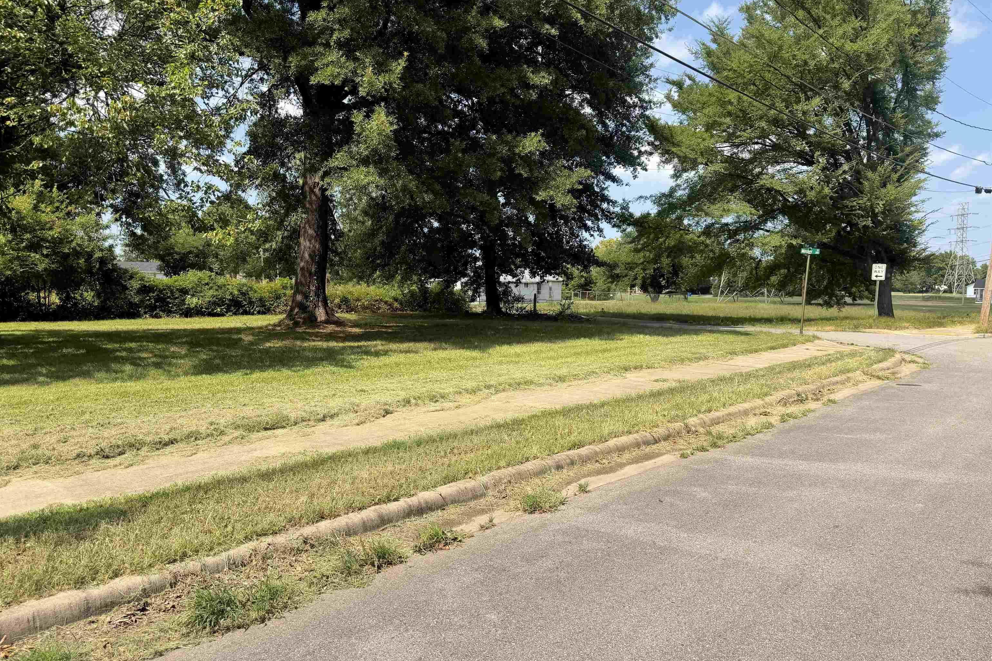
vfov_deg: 51.3
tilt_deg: -4.3
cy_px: 326
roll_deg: -0.7
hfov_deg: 71.5
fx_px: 689
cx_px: 496
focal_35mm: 25
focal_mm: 6.76
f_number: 1.78
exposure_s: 1/3021
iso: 80
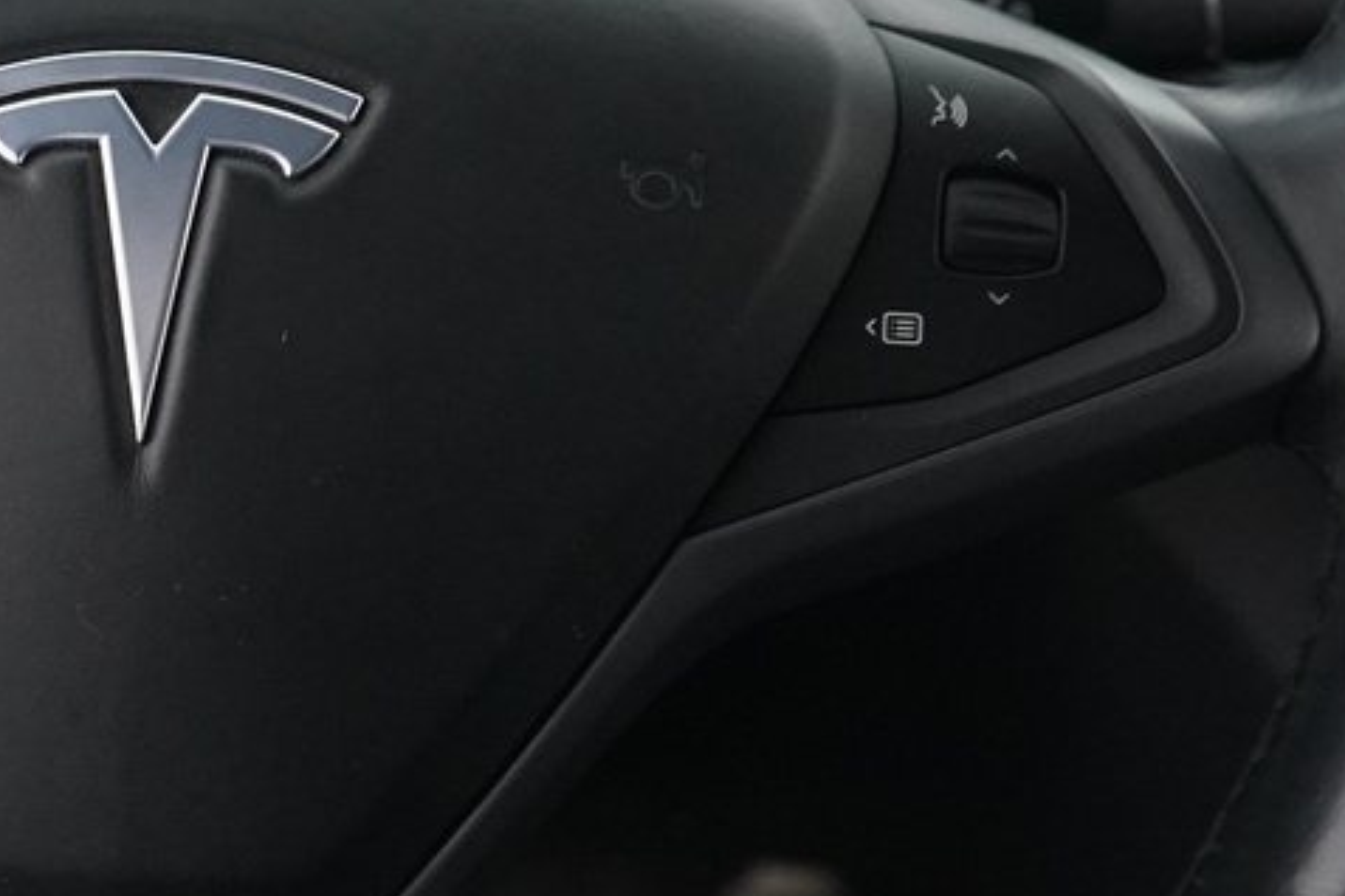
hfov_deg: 18.0
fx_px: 4184
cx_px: 149
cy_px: 296
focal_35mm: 112
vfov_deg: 12.2
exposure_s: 1/40
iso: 5000
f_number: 4
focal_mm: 33
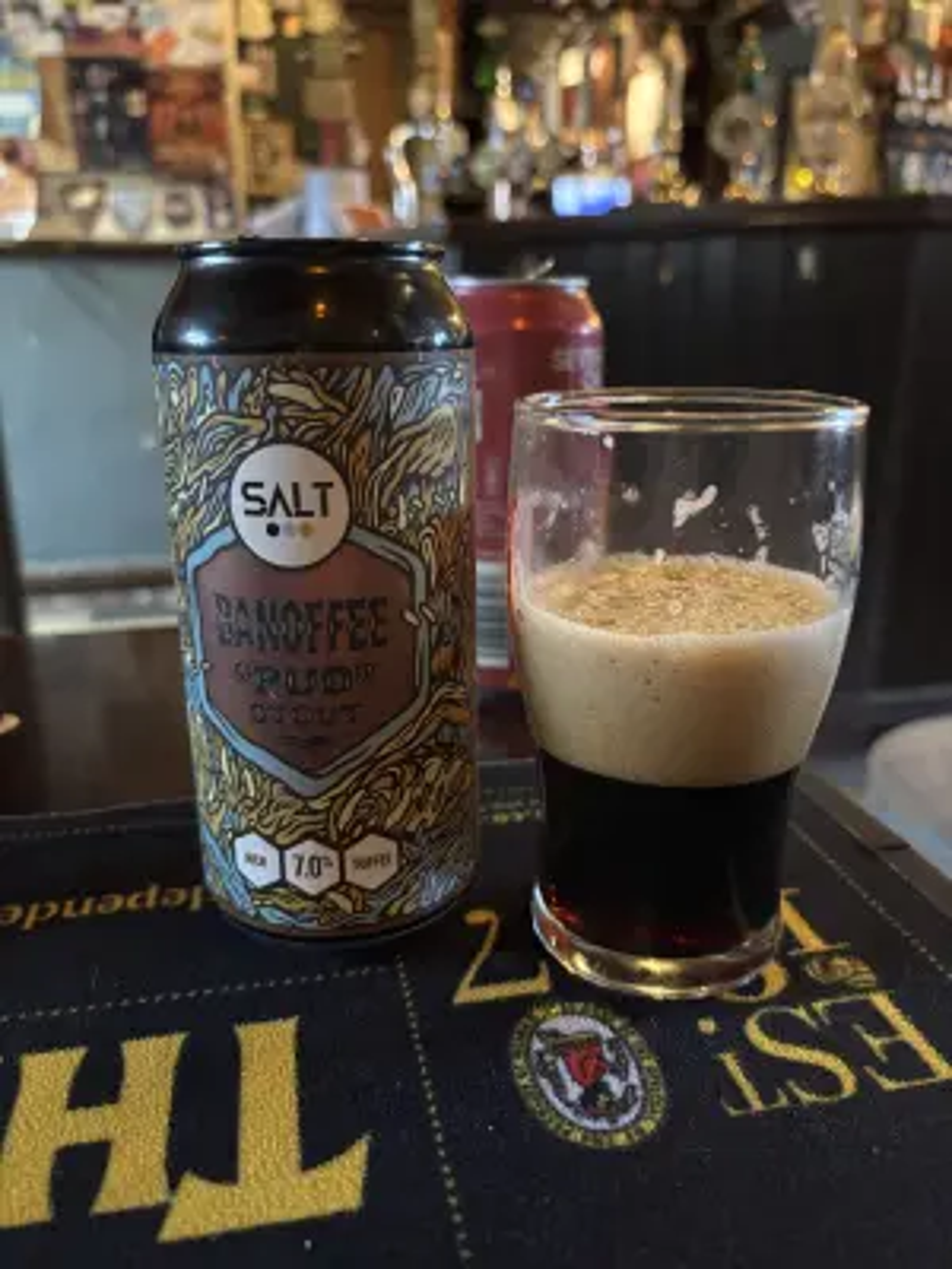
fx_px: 953
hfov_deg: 53.1
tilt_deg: -16.7
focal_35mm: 26
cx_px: 476
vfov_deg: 67.3
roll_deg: -0.7
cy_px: 634
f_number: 1.6
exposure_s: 1/25
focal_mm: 5.96
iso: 640
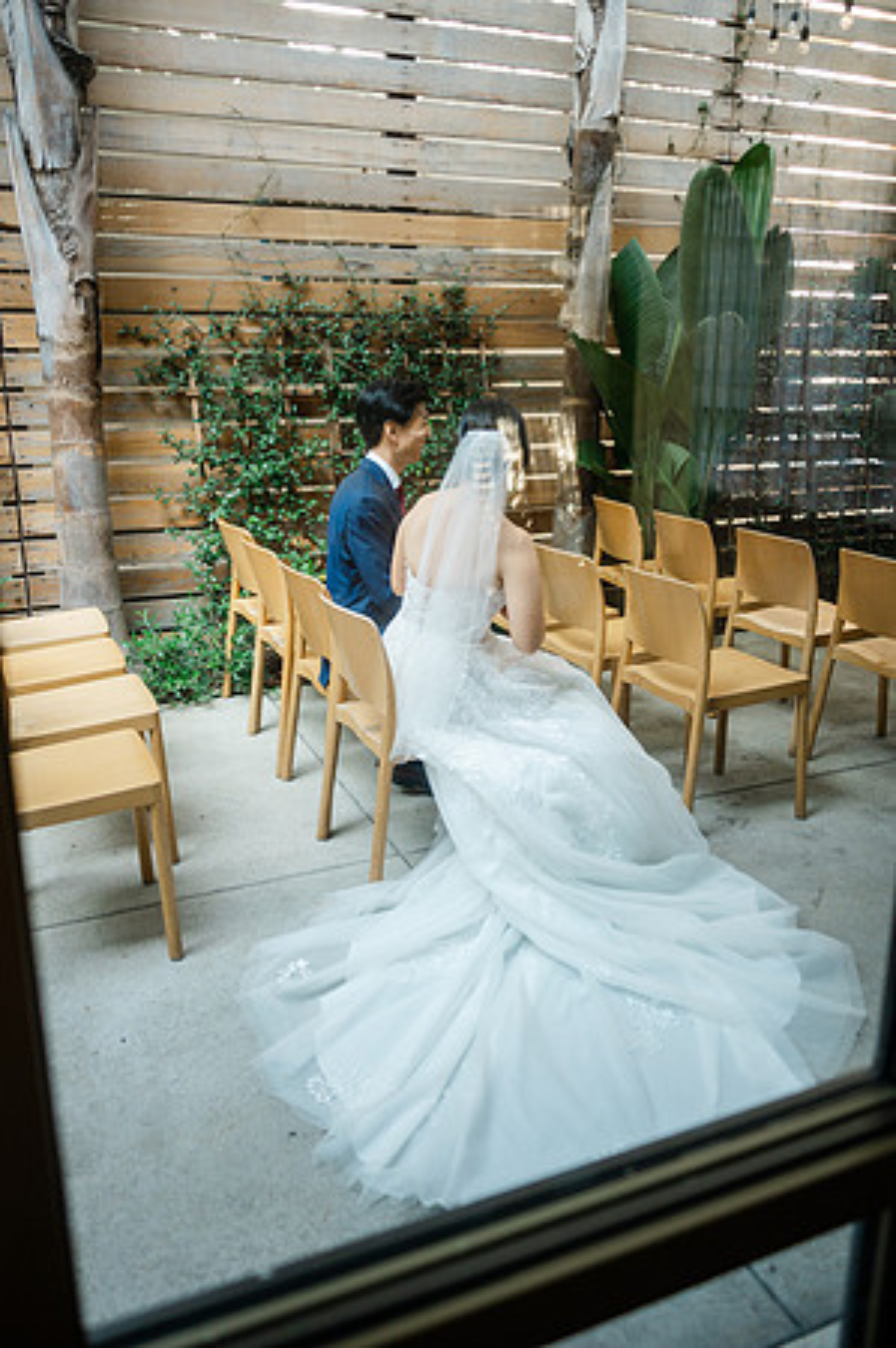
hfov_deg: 46.3
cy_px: 674
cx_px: 448
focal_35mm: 28
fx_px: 1048
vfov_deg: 65.5
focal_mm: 28
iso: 400
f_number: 2.8
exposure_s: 1/250
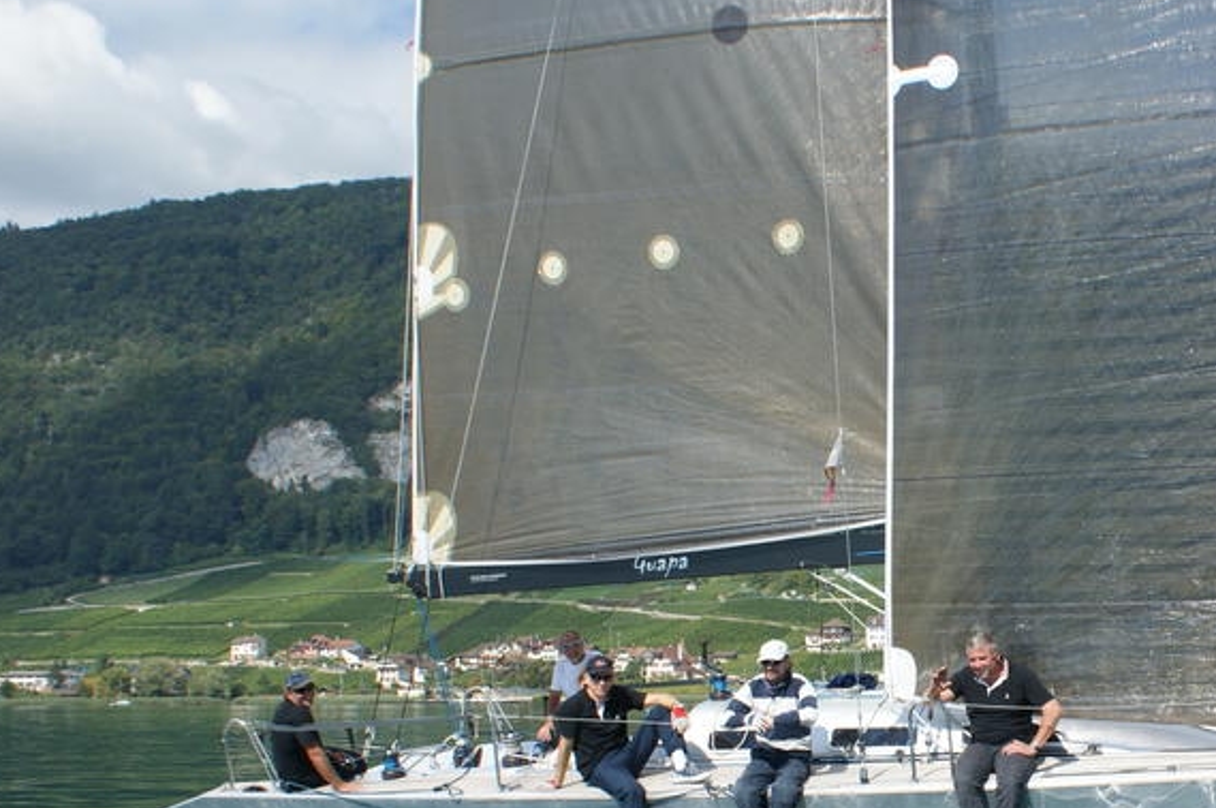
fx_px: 1822
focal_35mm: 54
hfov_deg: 35.4
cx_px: 1011
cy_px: 574
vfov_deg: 24.8
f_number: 10
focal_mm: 20
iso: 100
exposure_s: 1/160
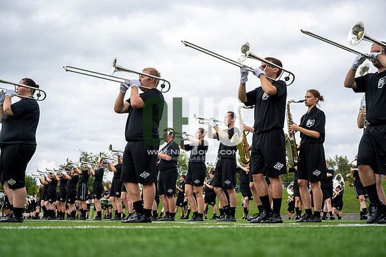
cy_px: 128
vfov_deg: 26.0
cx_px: 193
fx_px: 558
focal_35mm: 52
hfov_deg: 38.2
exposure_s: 1/800
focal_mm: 52
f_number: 4
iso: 250
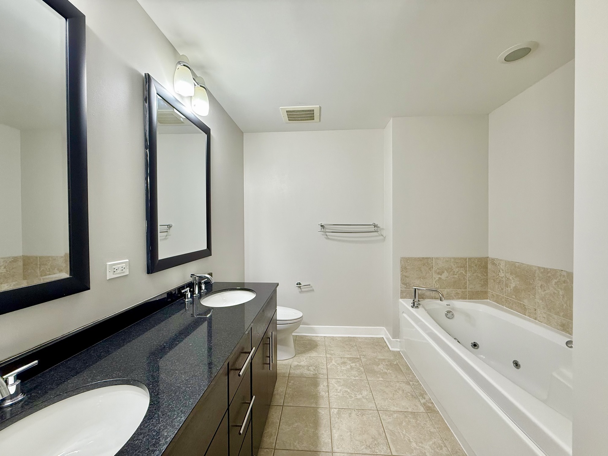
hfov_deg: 102.1
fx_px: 246
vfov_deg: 85.7
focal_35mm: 14
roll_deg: +0.2
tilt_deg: -0.3
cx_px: 304
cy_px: 228
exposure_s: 1/120
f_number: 2.2
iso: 160
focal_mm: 2.22
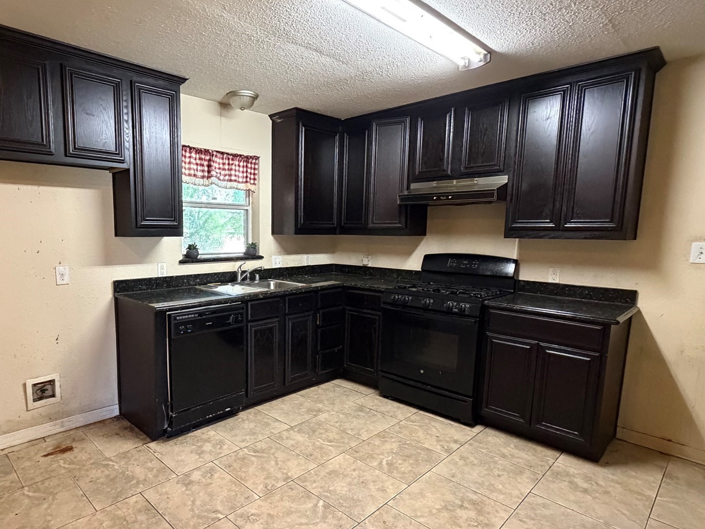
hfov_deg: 77.6
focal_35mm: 21
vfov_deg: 63.4
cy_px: 285
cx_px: 264
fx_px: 428
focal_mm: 2.22
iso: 800
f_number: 2.2
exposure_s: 1/60
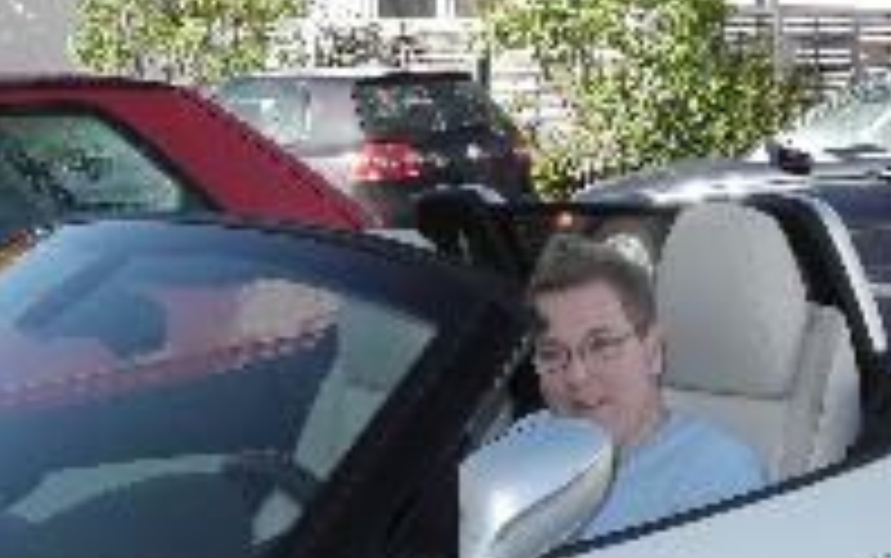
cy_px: 493
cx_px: 486
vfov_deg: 12.9
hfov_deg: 20.6
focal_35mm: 101
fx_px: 2454
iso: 100
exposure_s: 1/513
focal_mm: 7.4
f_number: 3.2
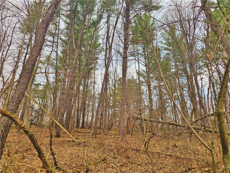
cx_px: 115
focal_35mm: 23
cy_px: 86
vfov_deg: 58.9
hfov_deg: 73.9
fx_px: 153
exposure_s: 1/179
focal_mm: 6.3
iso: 10
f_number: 1.7
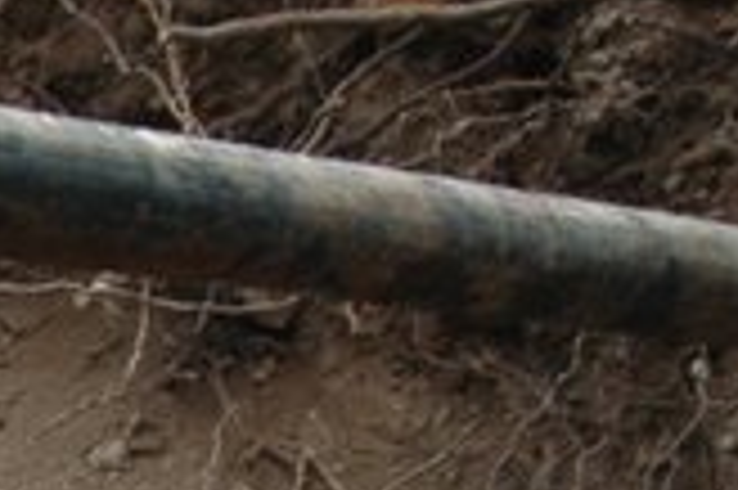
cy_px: 1074
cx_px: -927
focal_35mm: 219
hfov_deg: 8.7
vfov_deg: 6.1
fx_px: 4485
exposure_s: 1/60
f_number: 4
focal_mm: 24
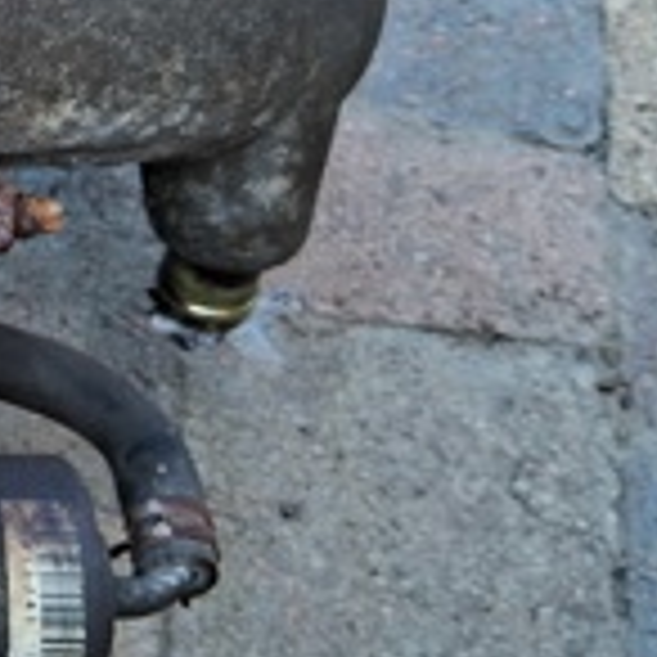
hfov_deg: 15.1
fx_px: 2169
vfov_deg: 17.1
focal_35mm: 101
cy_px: 115
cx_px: -504
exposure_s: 1/50
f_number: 1.8
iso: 32
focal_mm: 3.98
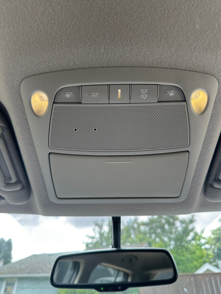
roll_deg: -2.0
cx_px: 110
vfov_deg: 71.6
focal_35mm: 24
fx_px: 204
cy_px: 147
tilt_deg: +38.5
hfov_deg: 56.8
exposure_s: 1/238
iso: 80
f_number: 1.78
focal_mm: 6.86
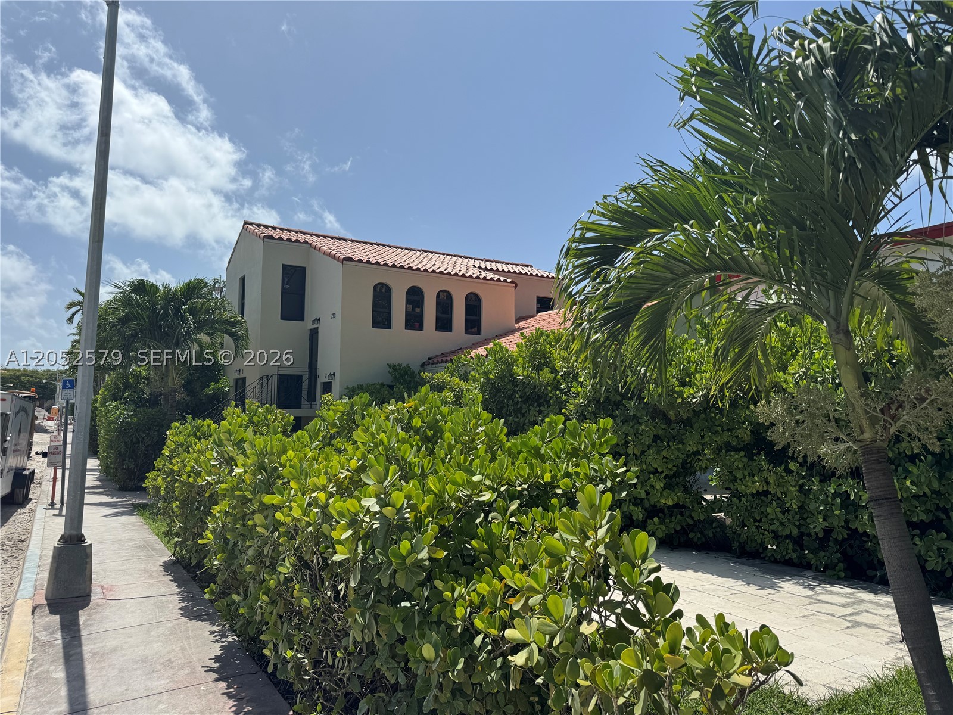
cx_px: 476
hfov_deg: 71.6
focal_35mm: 24
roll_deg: -0.5
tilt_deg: +3.0
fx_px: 661
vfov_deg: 56.8
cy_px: 358
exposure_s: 1/7092
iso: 80
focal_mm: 6.76
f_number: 1.78
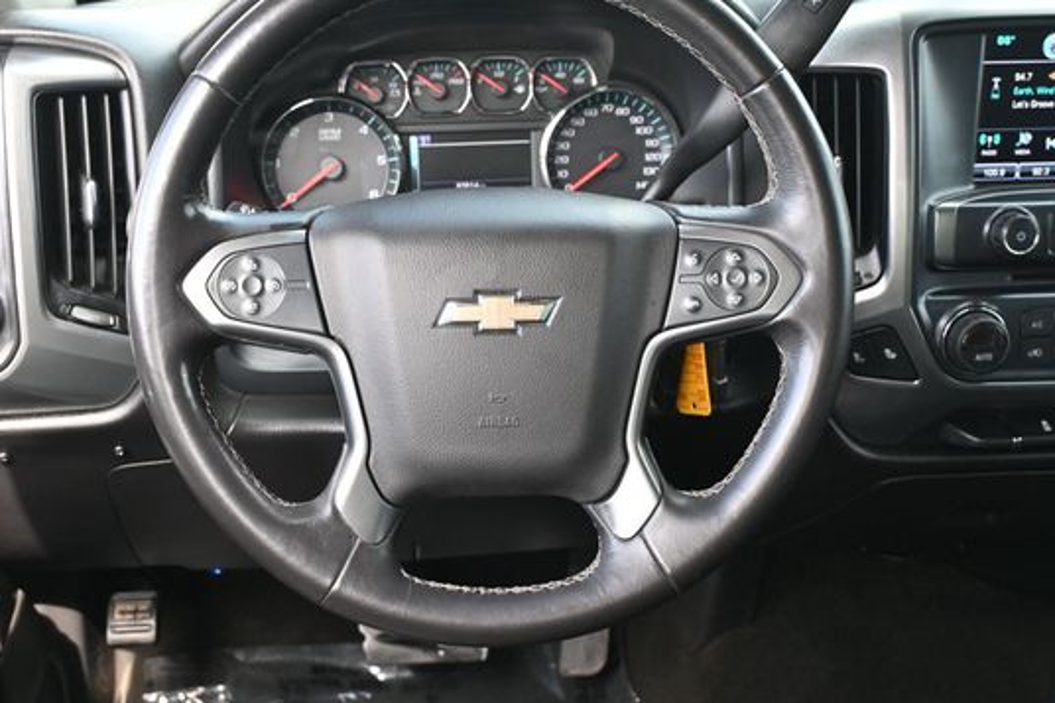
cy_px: 289
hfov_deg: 45.4
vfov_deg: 31.1
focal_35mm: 43
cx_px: 504
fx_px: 1260
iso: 900
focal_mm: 24
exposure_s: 1/125
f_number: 4.2
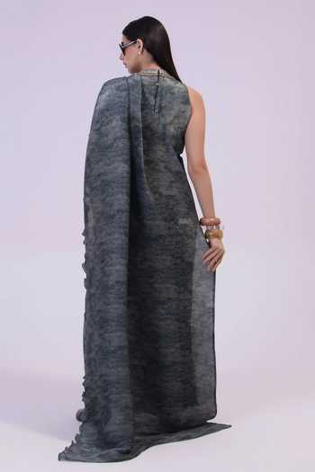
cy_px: 236
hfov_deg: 19.5
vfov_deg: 28.8
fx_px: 919
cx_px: 158
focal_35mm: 70
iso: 250
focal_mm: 70
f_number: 9
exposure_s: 1/125
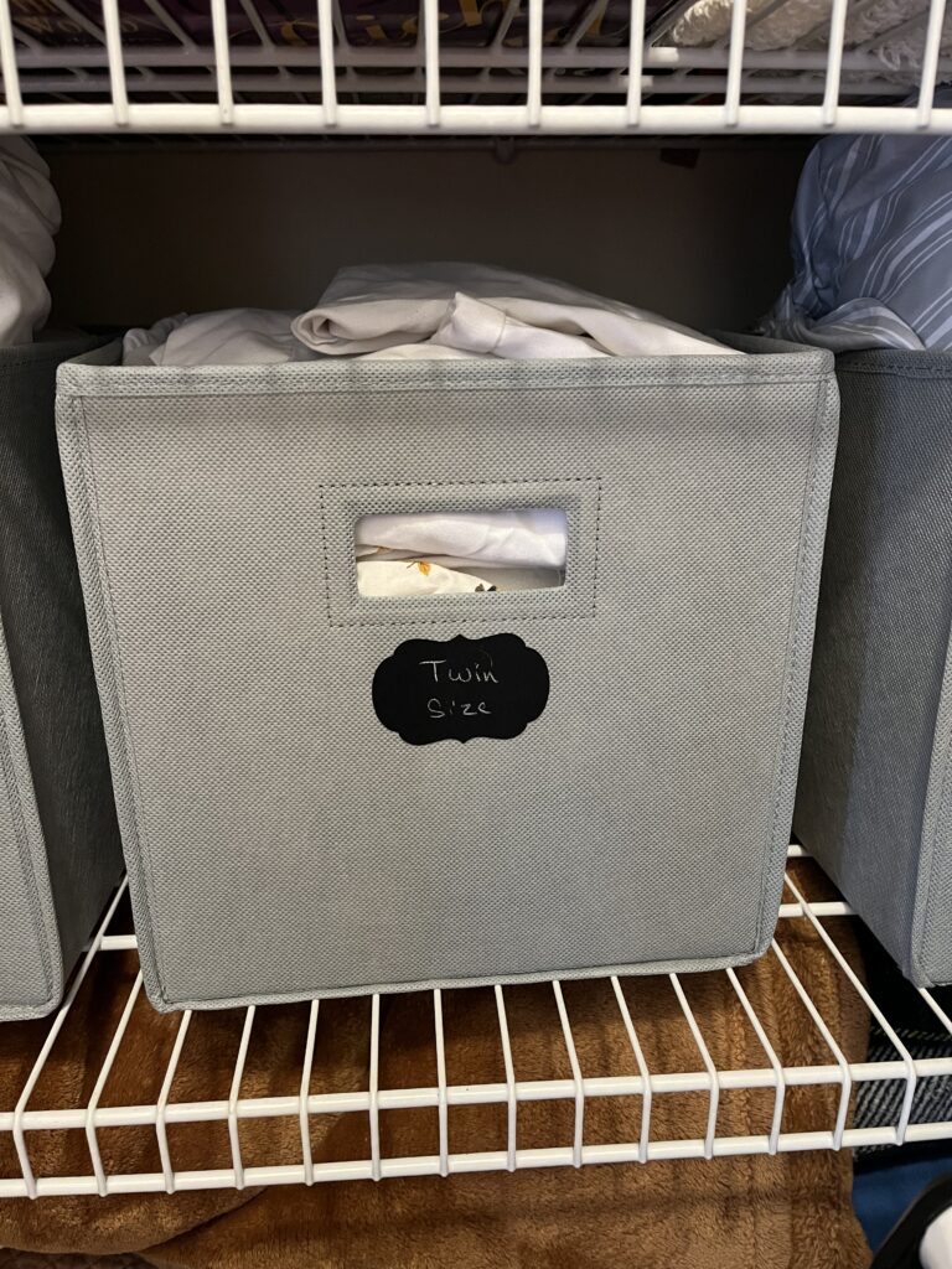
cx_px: 476
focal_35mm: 26
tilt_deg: -21.4
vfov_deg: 67.3
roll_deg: +1.1
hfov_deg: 53.1
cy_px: 634
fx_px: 953
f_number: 1.6
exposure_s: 1/40
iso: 640
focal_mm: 5.1
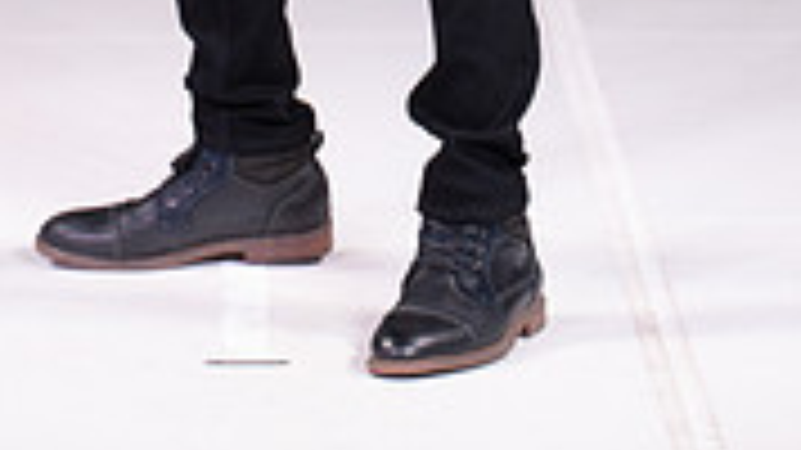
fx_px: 5605
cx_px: 263
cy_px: -554
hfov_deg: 8.2
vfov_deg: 4.5
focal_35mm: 264
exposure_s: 1/400
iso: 2000
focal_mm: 100
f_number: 5.6
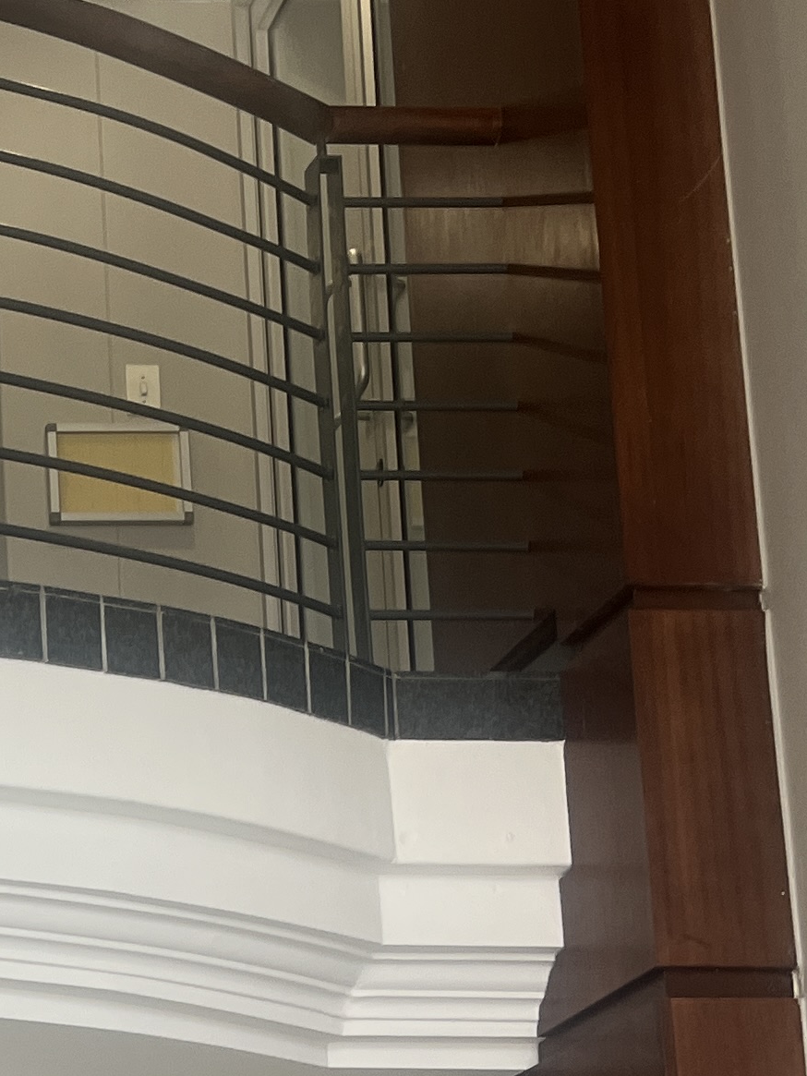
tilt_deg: +11.8
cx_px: -518
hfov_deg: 14.9
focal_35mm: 90
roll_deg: -1.3
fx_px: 2797
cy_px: 1100
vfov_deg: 21.0
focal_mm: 5.1
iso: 50
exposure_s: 1/100
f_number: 1.6
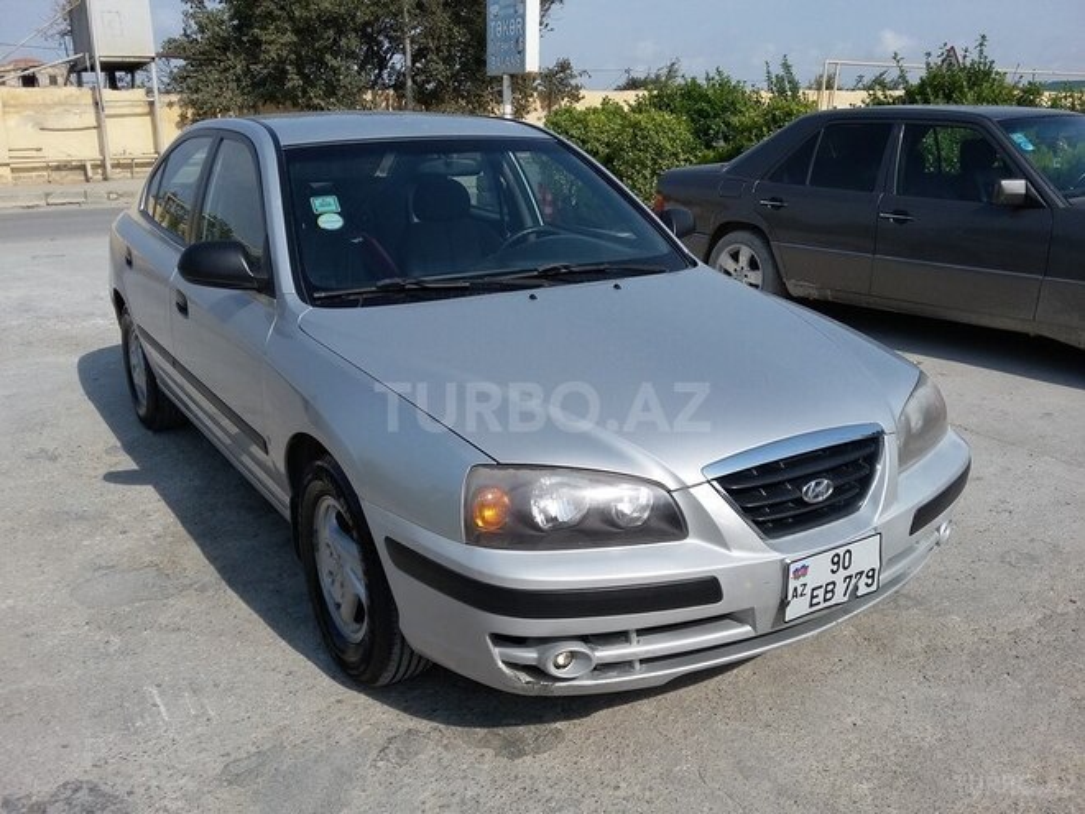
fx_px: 972
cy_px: 407
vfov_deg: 45.4
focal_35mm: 31
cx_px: 542
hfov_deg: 58.4
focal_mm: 3.3
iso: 50
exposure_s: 1/1699
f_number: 2.2
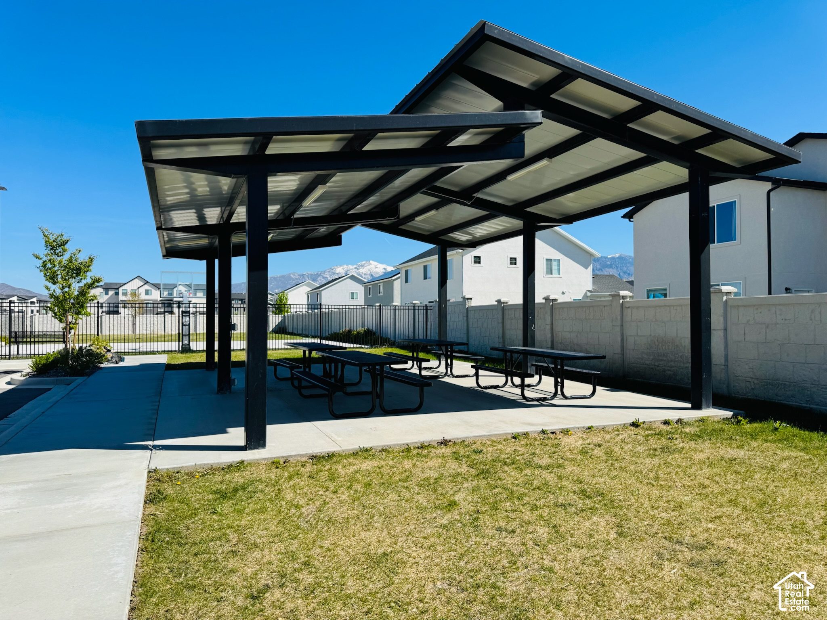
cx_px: 414
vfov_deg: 56.8
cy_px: 310
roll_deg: +0.2
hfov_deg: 71.6
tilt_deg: +0.5
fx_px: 573
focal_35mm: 24
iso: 80
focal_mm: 6.76
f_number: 1.78
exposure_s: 1/4608
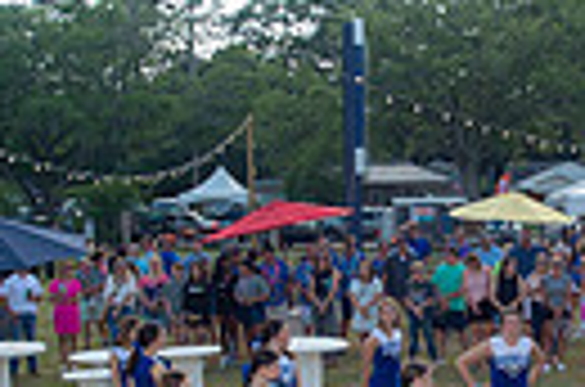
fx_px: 1232
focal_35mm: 76
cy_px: 279
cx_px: 472
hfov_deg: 26.2
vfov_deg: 17.8
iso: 100
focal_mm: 17
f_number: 4.5
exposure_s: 1/250
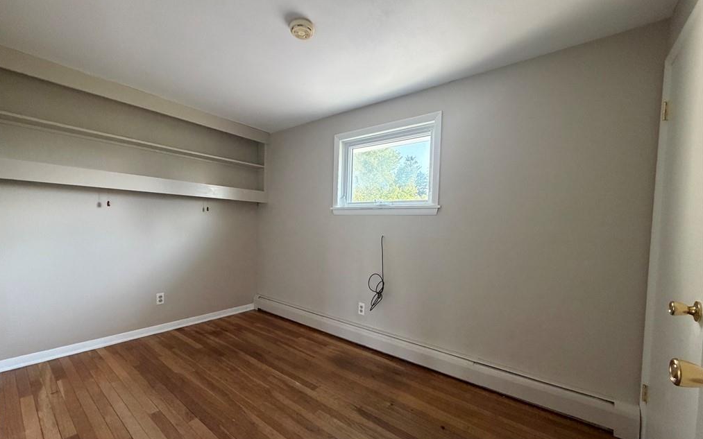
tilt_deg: -2.3
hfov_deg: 101.5
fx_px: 287
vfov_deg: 74.6
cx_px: 350
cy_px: 238
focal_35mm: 15
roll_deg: -1.4
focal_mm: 2.22
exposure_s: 1/60
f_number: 2.2
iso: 400
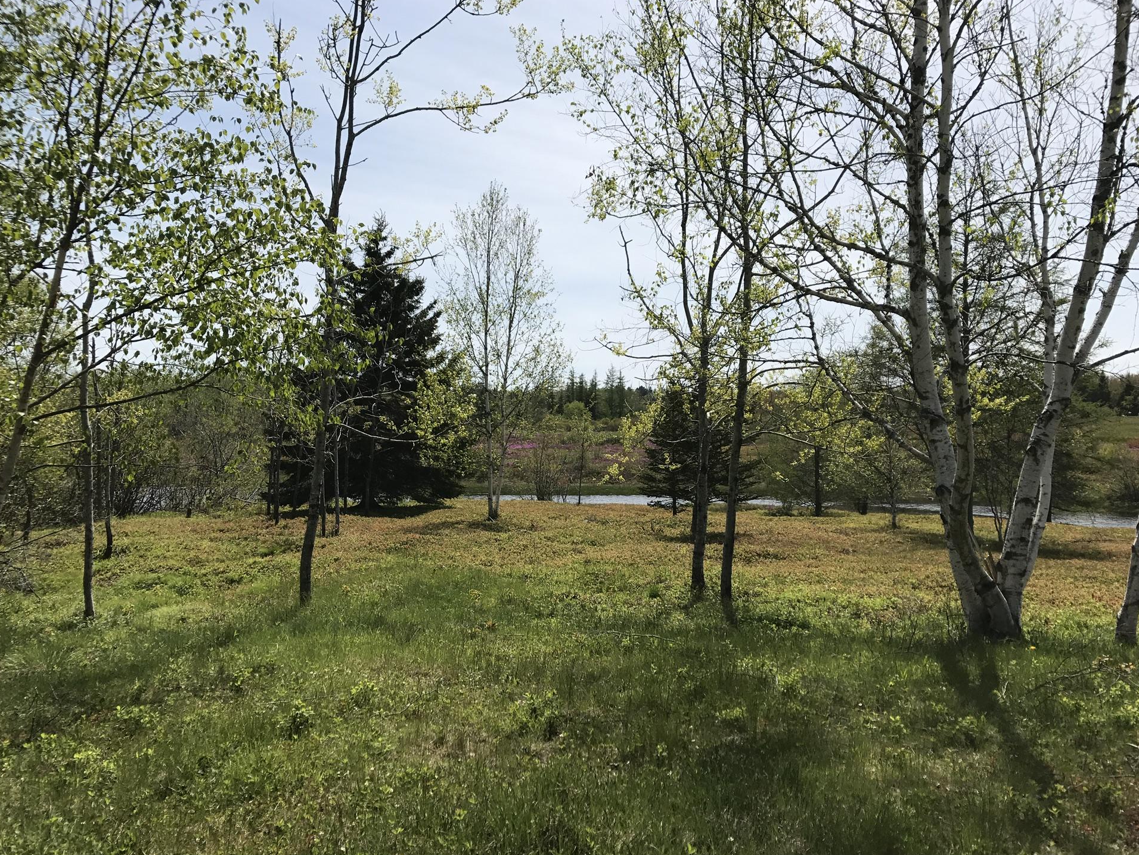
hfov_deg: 60.0
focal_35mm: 30
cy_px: 433
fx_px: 987
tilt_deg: -1.4
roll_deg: -3.1
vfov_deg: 46.8
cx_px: 568
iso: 20
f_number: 1.8
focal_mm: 3.99
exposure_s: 1/3690
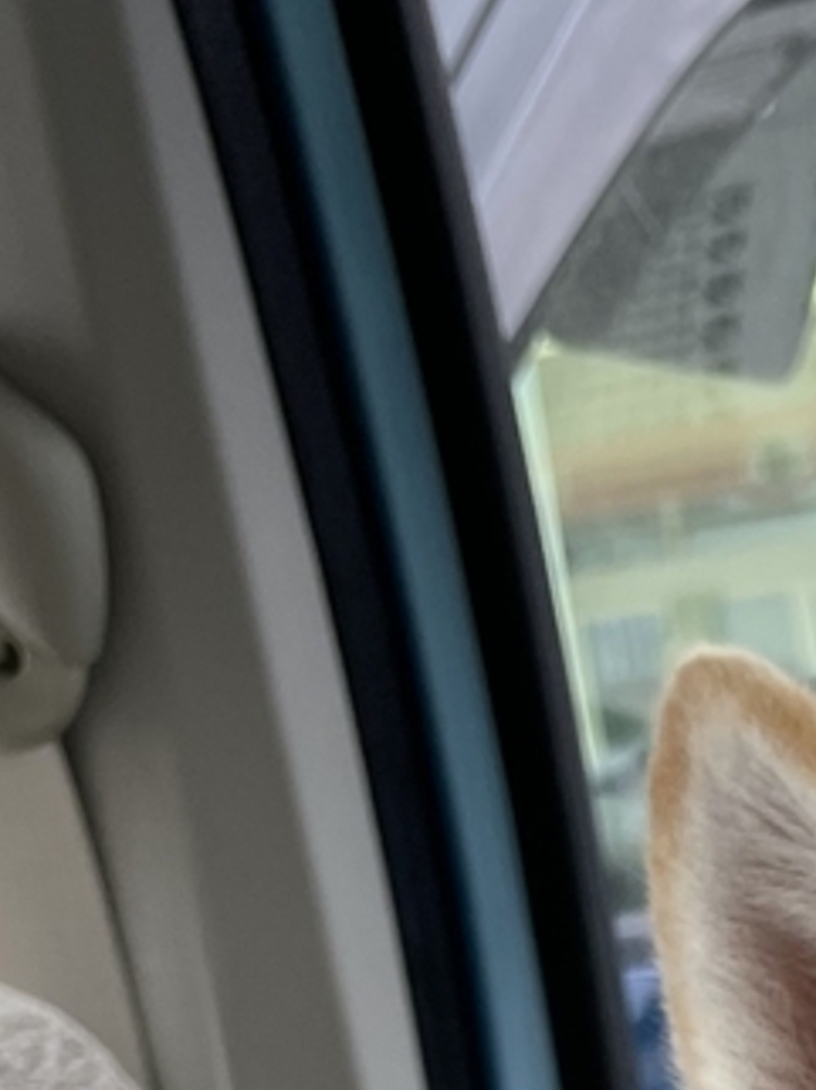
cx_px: 914
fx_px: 3053
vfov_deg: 17.4
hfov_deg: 14.8
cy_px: 1808
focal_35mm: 97
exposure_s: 1/121
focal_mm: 4.2
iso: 100
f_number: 1.6
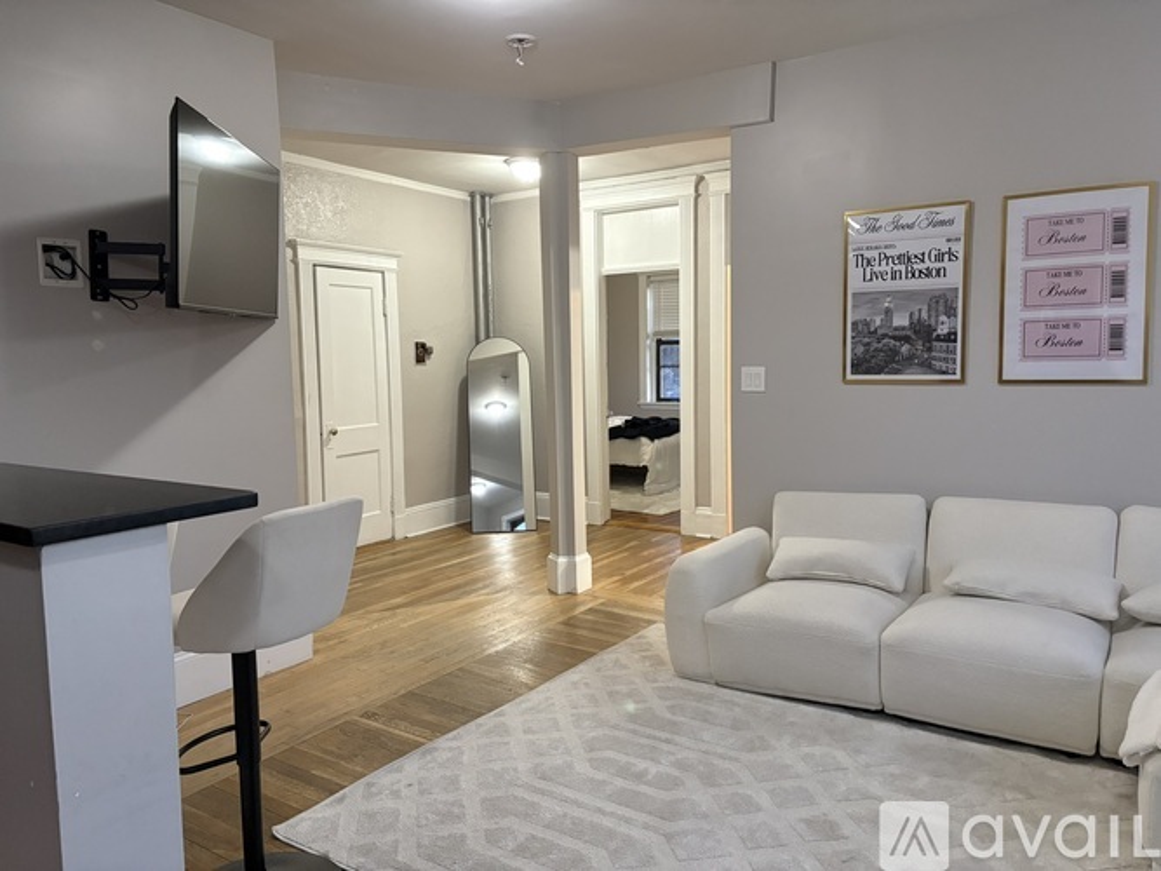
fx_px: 872
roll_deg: +1.6
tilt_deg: -4.3
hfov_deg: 67.3
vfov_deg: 53.0
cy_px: 436
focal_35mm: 26
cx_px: 580
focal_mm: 5.96
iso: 400
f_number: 1.6
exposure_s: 1/60
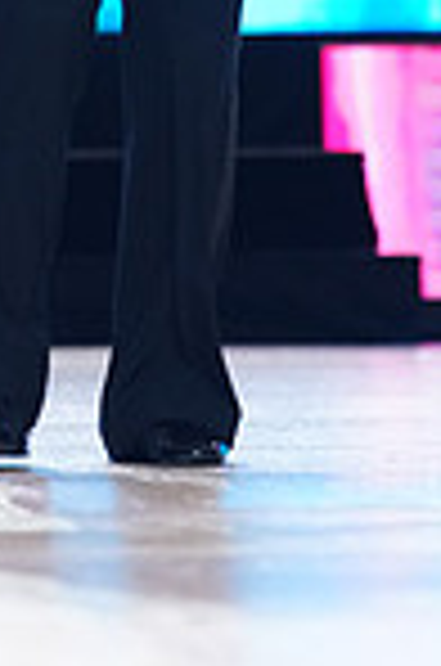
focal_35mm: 507
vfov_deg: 4.1
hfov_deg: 2.7
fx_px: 9359
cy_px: -328
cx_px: 151
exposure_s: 1/500
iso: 2000
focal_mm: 129
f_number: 2.8
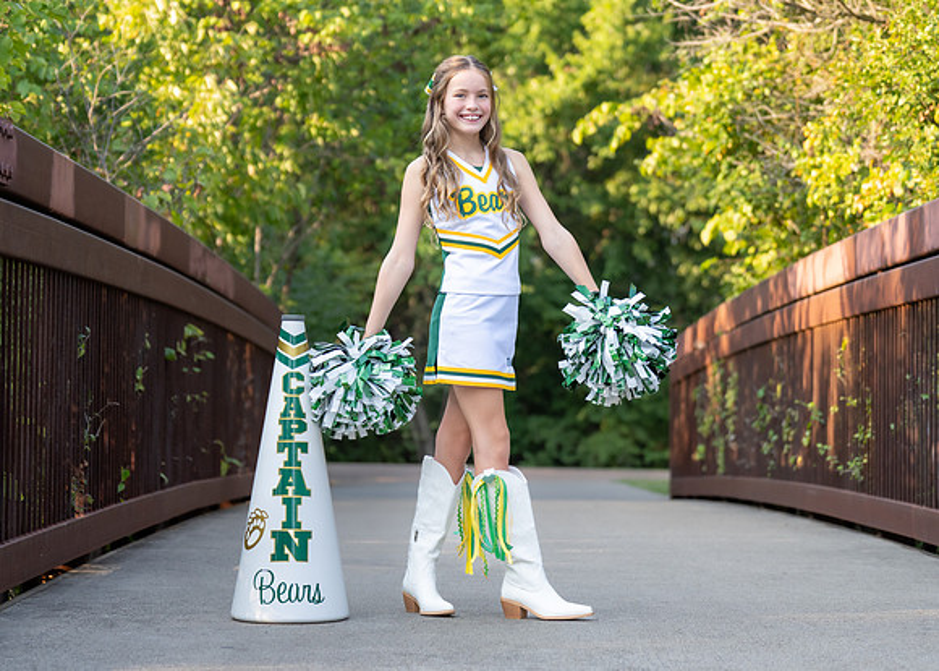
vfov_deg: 15.2
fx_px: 2503
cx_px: 480
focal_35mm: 94
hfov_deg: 21.2
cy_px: 307
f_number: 2.8
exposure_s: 1/800
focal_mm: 70
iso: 320
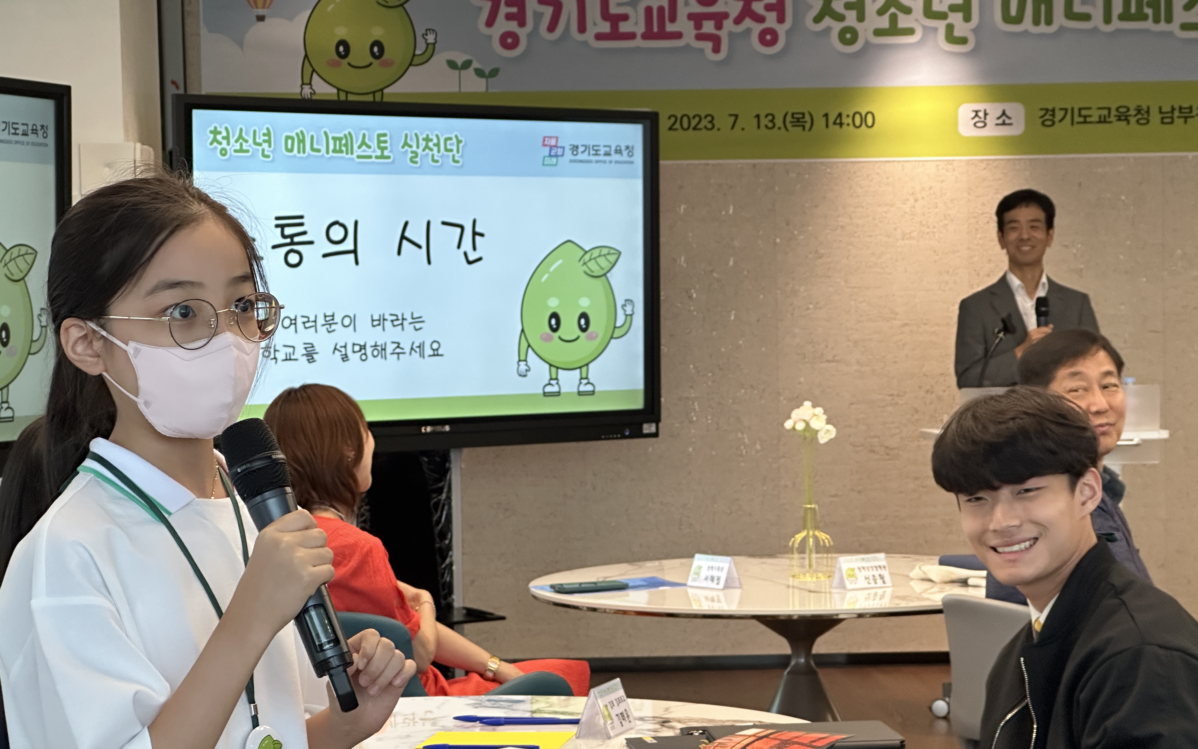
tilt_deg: -1.9
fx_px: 2710
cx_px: 604
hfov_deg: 24.9
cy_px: 395
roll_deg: +0.3
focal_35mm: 83
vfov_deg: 15.7
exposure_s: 1/120
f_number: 2.8
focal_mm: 9
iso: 250
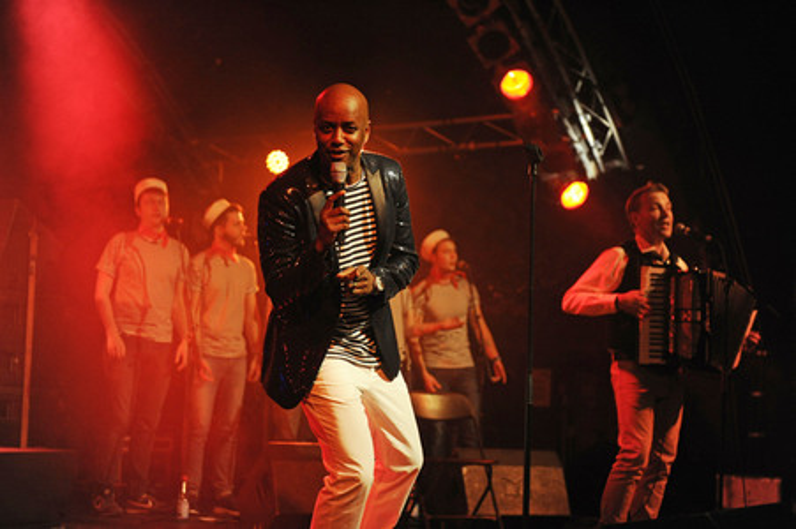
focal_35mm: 70
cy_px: 264
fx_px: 1547
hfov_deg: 28.9
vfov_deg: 19.4
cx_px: 398
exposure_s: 1/200
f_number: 2.8
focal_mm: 70
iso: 4000
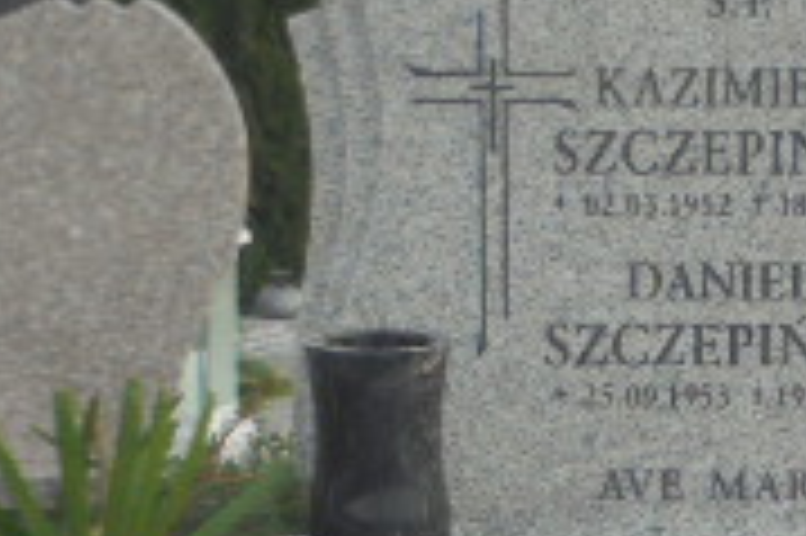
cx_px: 774
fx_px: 4071
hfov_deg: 11.2
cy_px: 604
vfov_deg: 7.5
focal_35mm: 182
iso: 100
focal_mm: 8.9
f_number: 4.8
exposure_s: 1/80
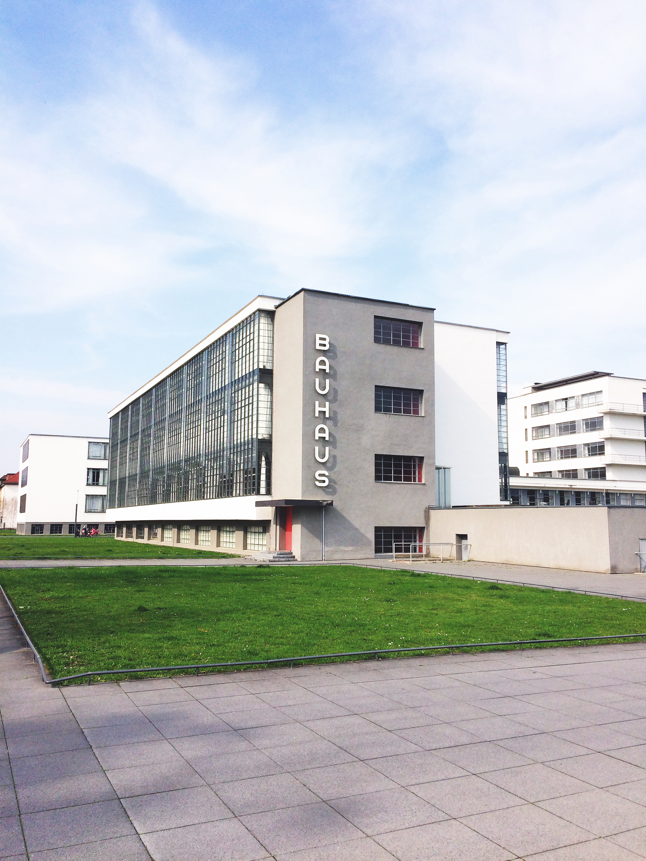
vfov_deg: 61.7
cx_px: 323
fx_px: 722
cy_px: 430
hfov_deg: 48.2
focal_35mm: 29
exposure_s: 1/2160
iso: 32
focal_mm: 4.15
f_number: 2.2
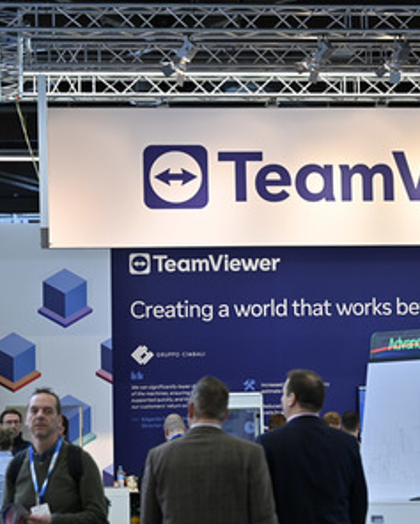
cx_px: 311
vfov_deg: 19.2
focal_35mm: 100
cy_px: 264
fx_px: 1553
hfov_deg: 15.3
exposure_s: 1/250
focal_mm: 70
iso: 400
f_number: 2.8
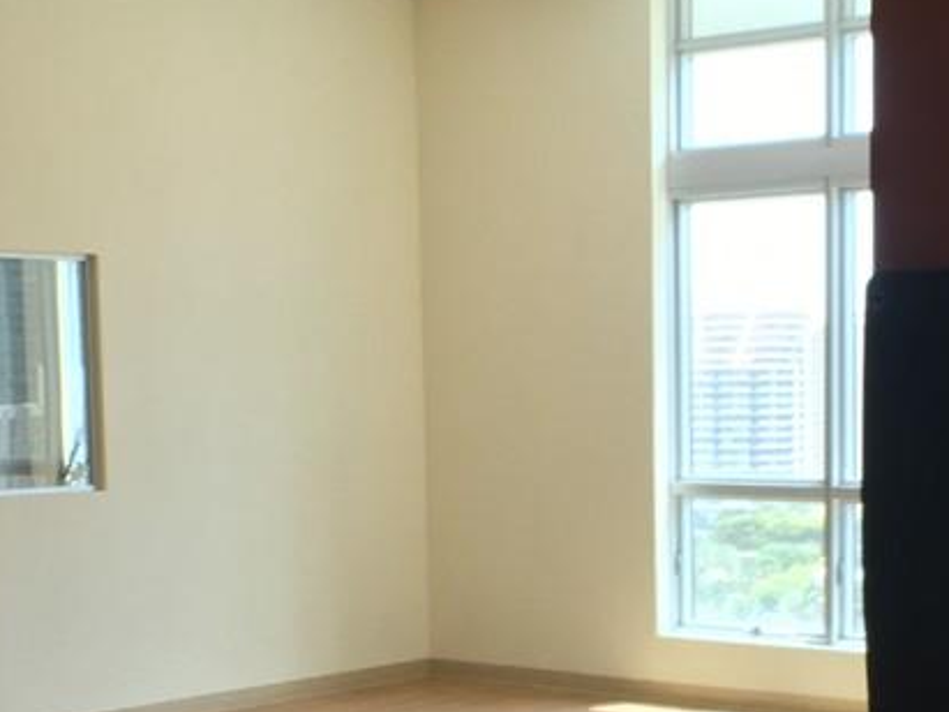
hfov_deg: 17.4
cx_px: 644
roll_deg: +0.0
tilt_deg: -7.6
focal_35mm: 113
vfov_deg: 13.0
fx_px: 3097
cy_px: 668
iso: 40
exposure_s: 1/120
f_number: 2.2
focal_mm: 4.15
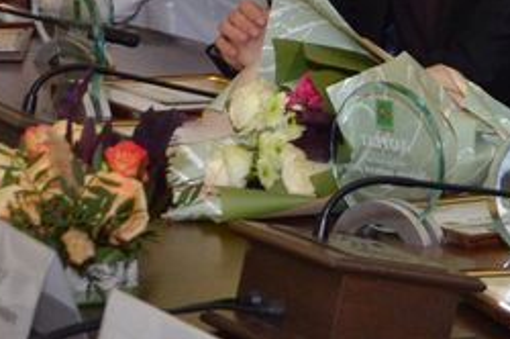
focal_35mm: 210
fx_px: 2968
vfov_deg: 6.5
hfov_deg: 8.6
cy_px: 144
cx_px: 1397
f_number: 4
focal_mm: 25
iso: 800
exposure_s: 1/250
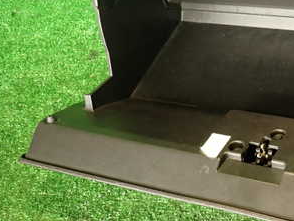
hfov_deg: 34.2
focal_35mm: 51
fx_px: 434
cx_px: 293
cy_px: 103
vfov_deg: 28.6
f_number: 2
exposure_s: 1/30
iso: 250
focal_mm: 4.5
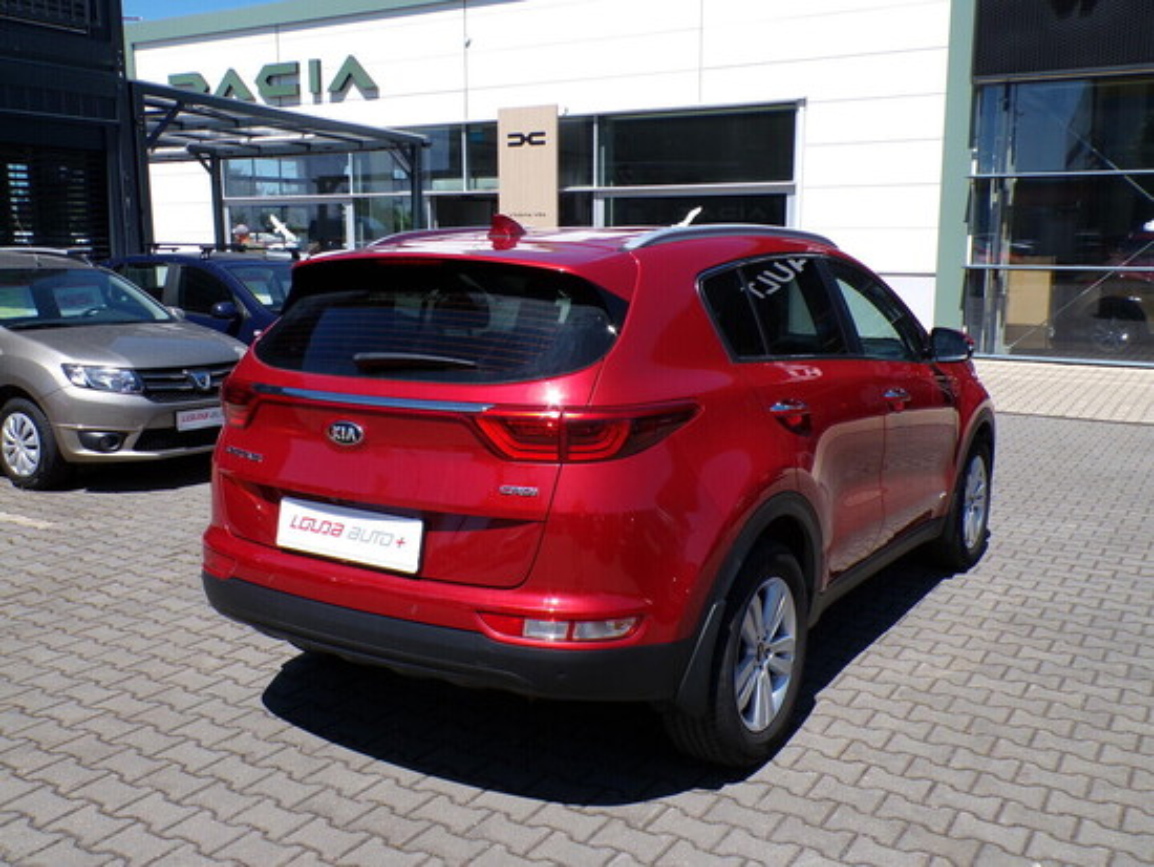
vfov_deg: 44.2
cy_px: 434
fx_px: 1067
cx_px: 577
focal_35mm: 32
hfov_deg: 56.8
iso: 100
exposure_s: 1/500
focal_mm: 5.8
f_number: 4.8
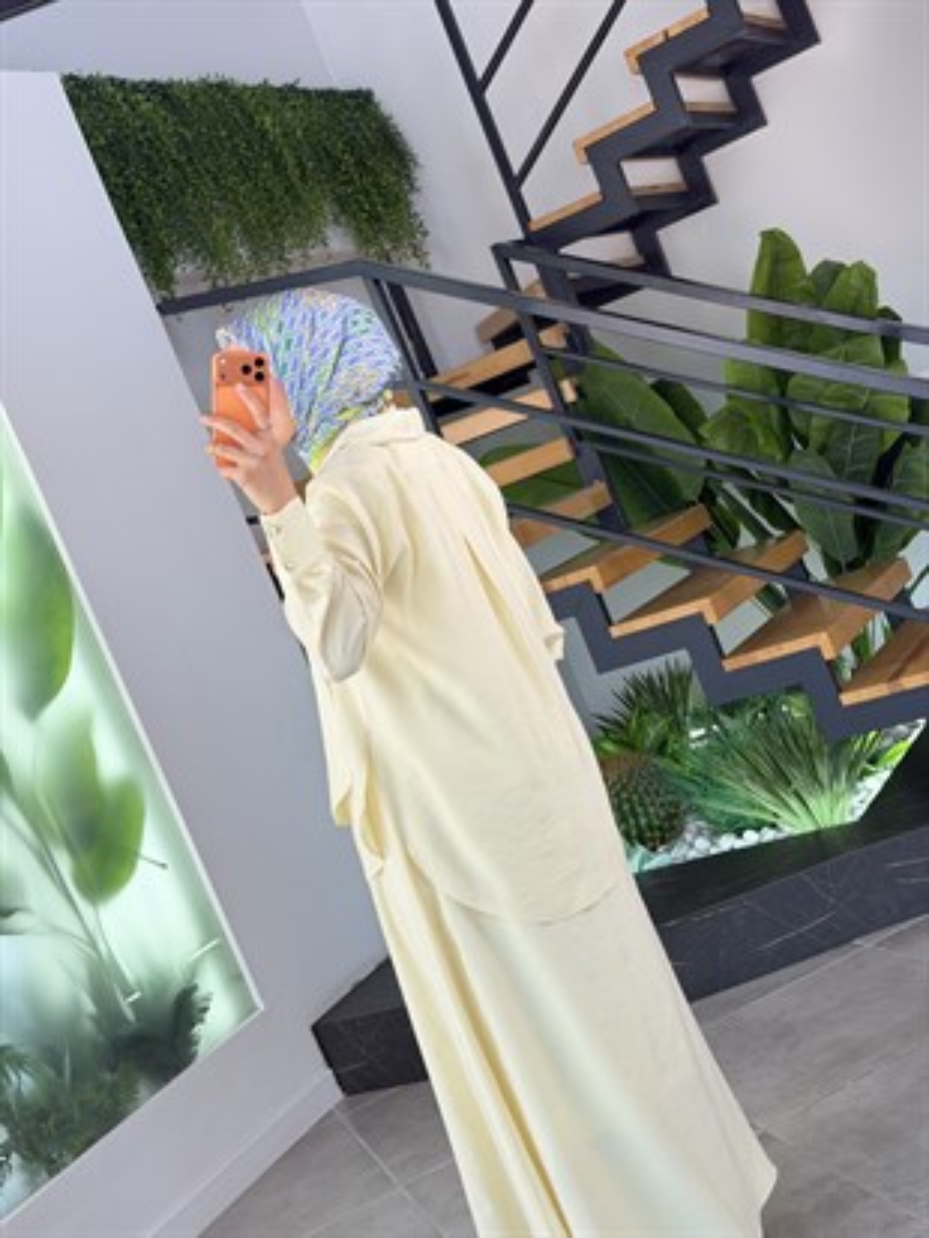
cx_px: 464
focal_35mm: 48
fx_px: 1717
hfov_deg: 30.3
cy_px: 619
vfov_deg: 39.6
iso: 50
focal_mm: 6.76
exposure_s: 1/127
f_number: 1.78
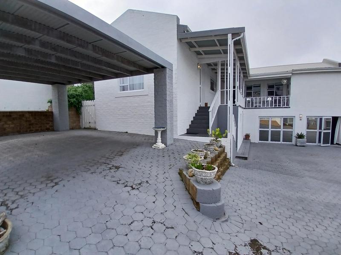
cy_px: 128
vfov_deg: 74.7
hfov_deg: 91.0
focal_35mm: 17
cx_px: 170
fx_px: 167
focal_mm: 1.4
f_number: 2.2
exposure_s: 1/666
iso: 50
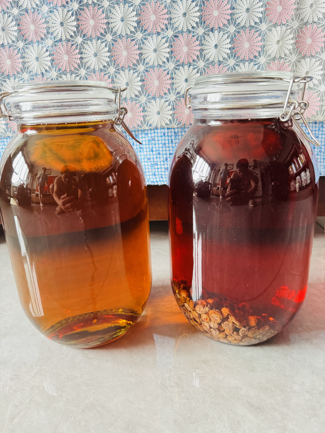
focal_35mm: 24
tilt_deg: -17.9
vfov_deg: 71.6
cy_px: 216
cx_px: 162
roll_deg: +3.2
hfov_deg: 56.8
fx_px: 300
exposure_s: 1/60
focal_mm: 6.76
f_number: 1.78
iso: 640
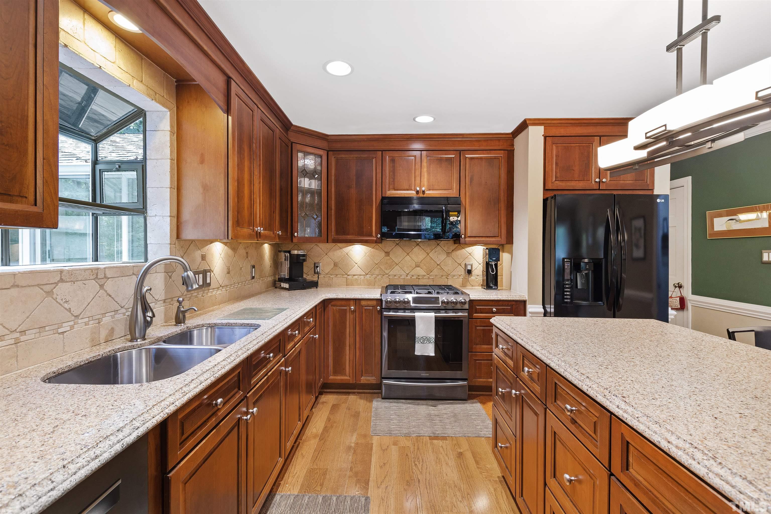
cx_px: 386
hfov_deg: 100.4
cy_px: 257
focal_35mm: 15
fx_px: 321
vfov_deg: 77.3
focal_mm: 10
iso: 100
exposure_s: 1/1.67
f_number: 7.1
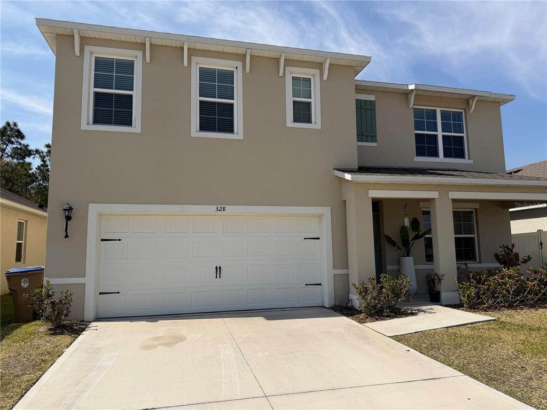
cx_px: 274
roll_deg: +1.7
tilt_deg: +7.7
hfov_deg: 71.6
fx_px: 379
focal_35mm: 24
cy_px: 205
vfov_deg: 56.8
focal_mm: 6.76
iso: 80
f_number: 1.78
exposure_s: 1/7353
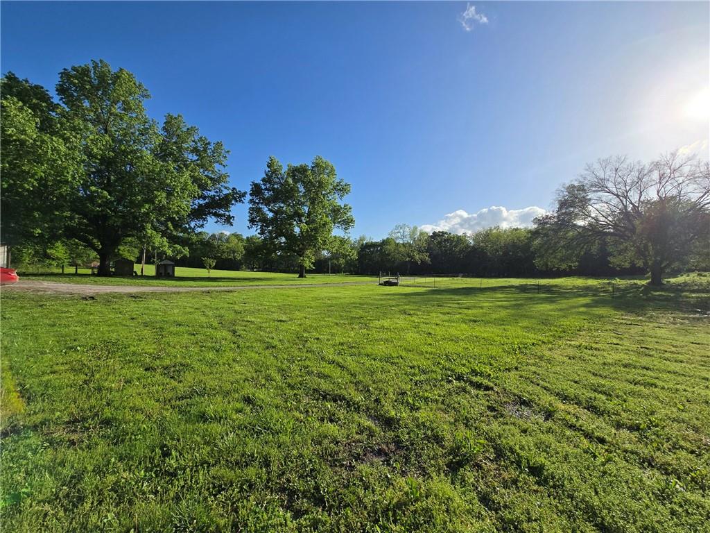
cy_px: 266
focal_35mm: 13
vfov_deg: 89.9
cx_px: 355
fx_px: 267
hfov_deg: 106.2
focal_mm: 2.2
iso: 50
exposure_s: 1/4529
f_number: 2.2
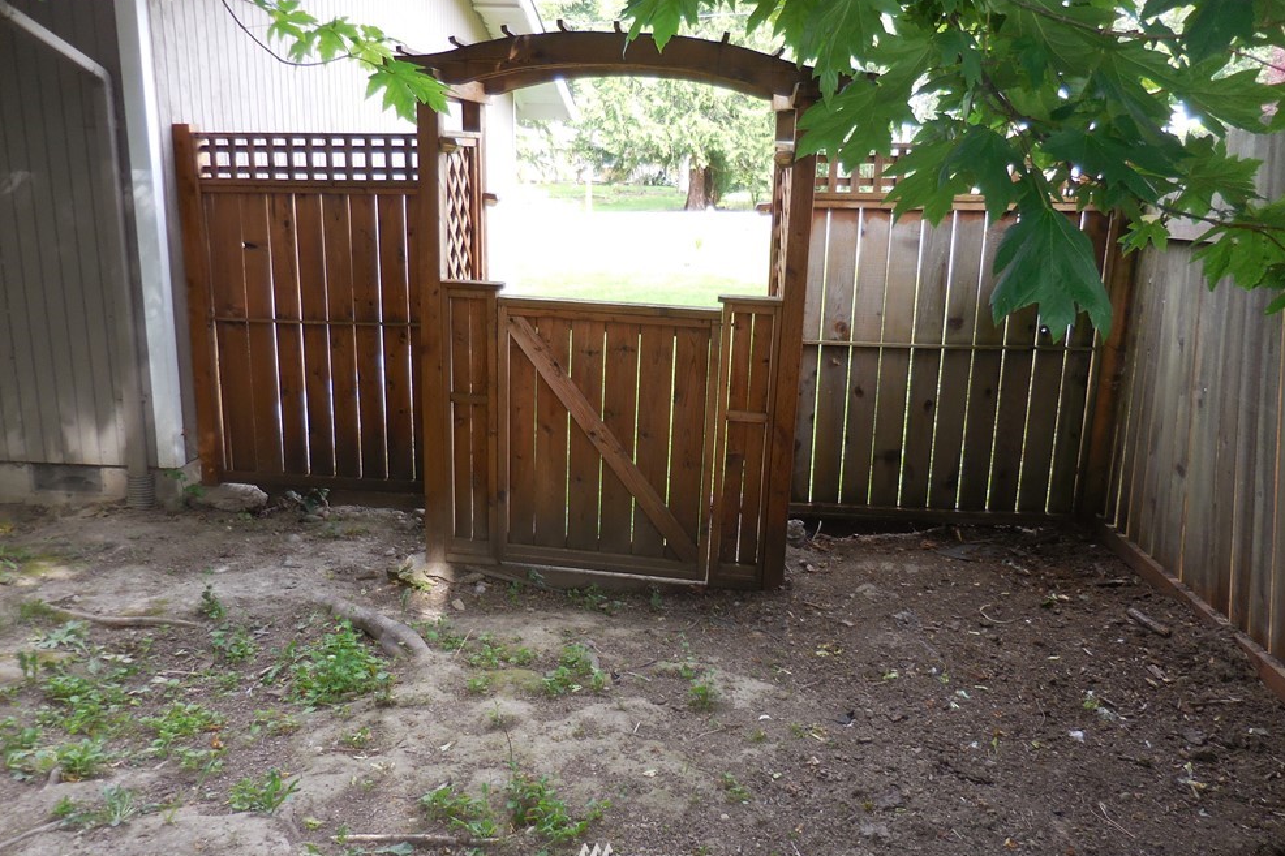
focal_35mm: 27
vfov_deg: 47.9
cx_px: 646
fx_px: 964
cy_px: 408
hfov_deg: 67.4
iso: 125
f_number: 3.3
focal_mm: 4.5
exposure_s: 1/60
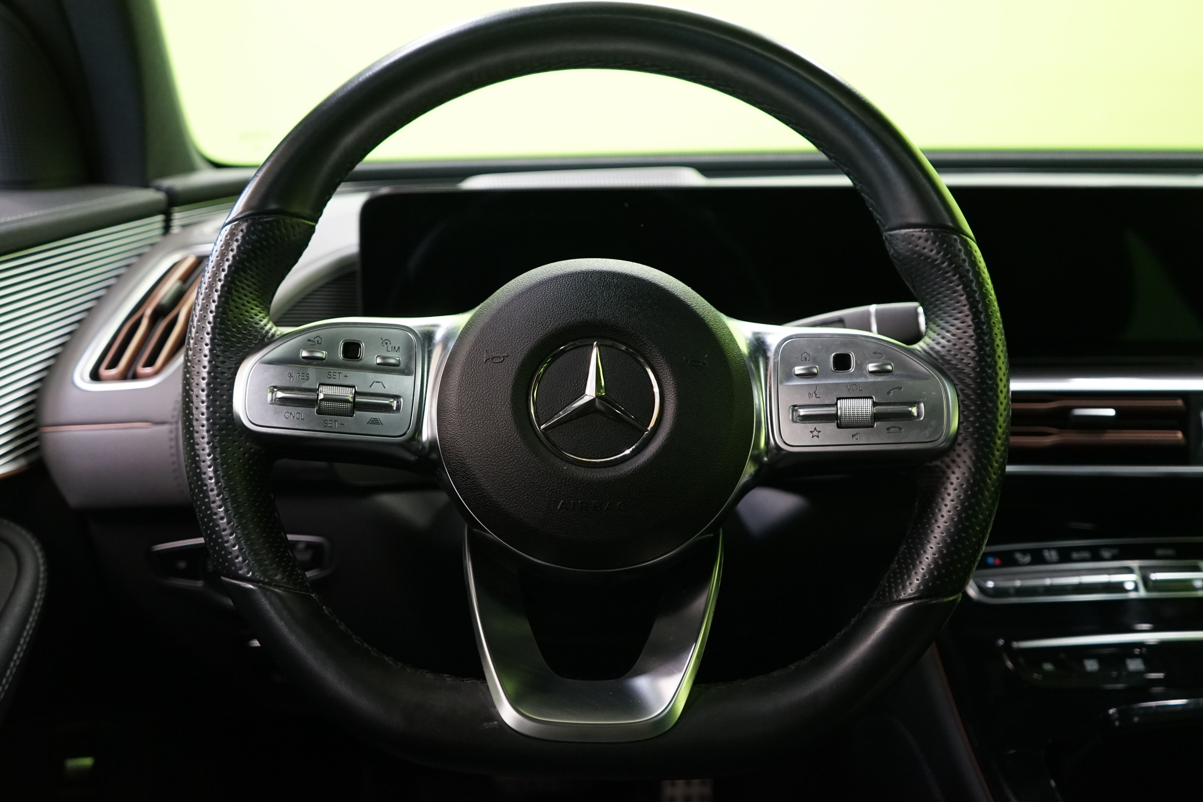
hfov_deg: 63.7
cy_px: 401
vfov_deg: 45.0
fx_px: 969
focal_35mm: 29
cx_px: 602
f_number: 4
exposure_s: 1/30
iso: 2000
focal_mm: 29
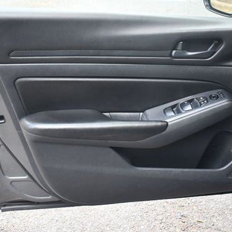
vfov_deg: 35.3
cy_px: 102
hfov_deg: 35.2
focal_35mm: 48
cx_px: 140
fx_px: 364
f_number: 3.8
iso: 800
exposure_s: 1/250
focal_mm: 22
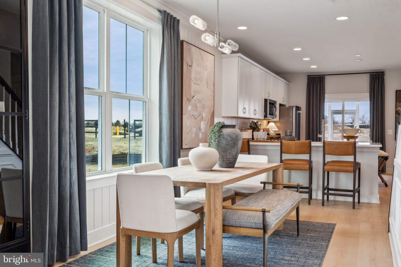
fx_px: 390
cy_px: 134
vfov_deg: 37.8
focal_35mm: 35
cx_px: 200
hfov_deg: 54.4
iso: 200
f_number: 8
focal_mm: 35
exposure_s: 1/20
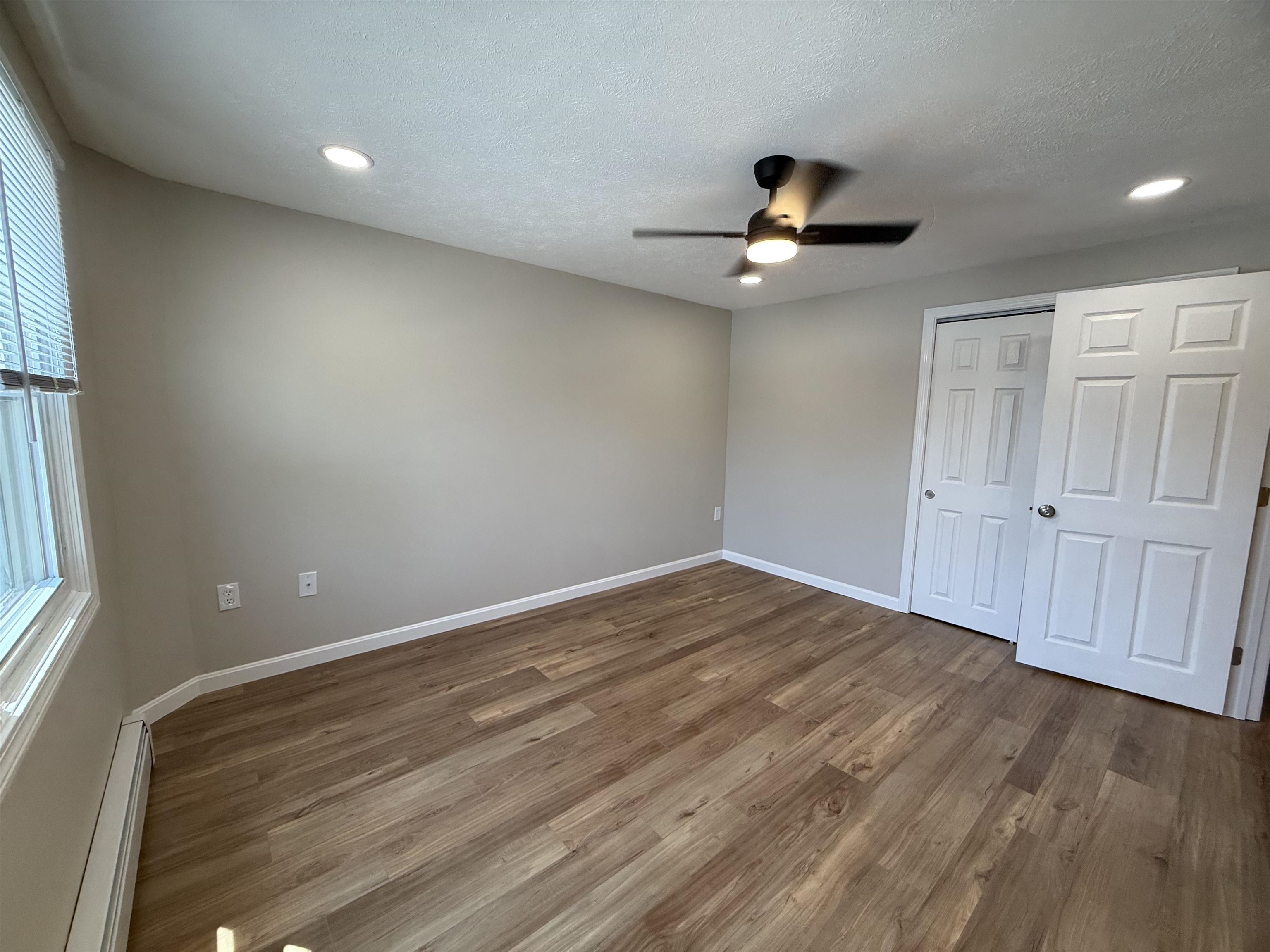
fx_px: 514
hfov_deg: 102.1
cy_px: 476
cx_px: 635
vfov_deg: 85.7
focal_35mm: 14
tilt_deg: -7.1
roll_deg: -1.6
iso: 100
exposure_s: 1/120
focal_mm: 2.22
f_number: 2.2
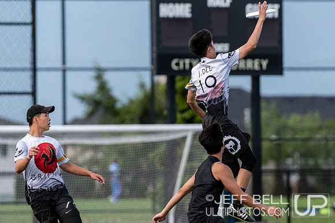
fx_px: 6084
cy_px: 141
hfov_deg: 3.2
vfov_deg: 2.1
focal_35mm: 654
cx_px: 218
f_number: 4
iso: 360
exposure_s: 1/1250
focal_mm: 310
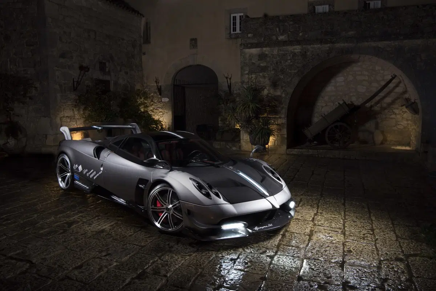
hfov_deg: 60.3
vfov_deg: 42.3
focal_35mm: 31
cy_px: 146
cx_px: 218
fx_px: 375
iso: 100
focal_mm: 31
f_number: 8
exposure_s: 1/250
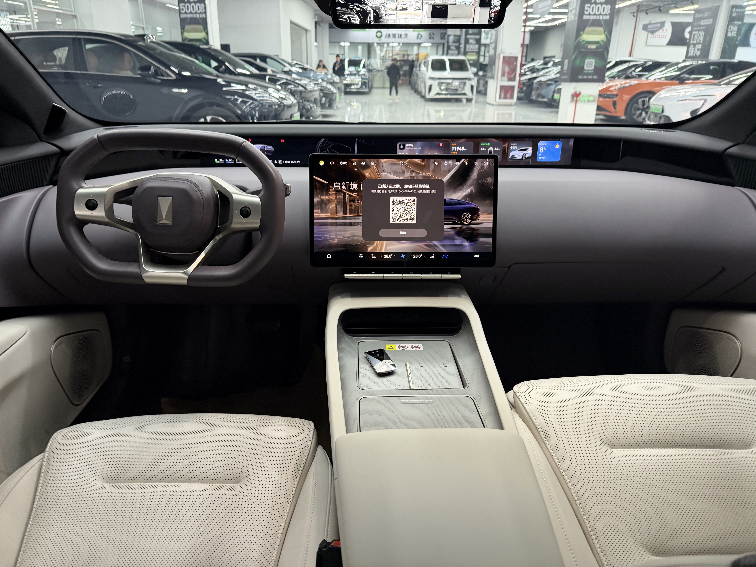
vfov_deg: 56.8
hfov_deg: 71.6
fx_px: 524
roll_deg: -0.9
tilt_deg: -20.0
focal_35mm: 24
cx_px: 378
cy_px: 284
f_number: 1.78
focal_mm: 6.76
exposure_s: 1/50
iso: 250
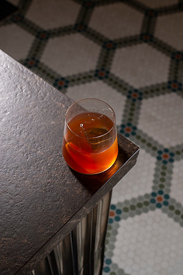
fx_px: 381
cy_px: 138
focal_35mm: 50
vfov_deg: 39.6
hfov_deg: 27.0
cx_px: 92
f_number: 7.1
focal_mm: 50
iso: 250
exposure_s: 1/200
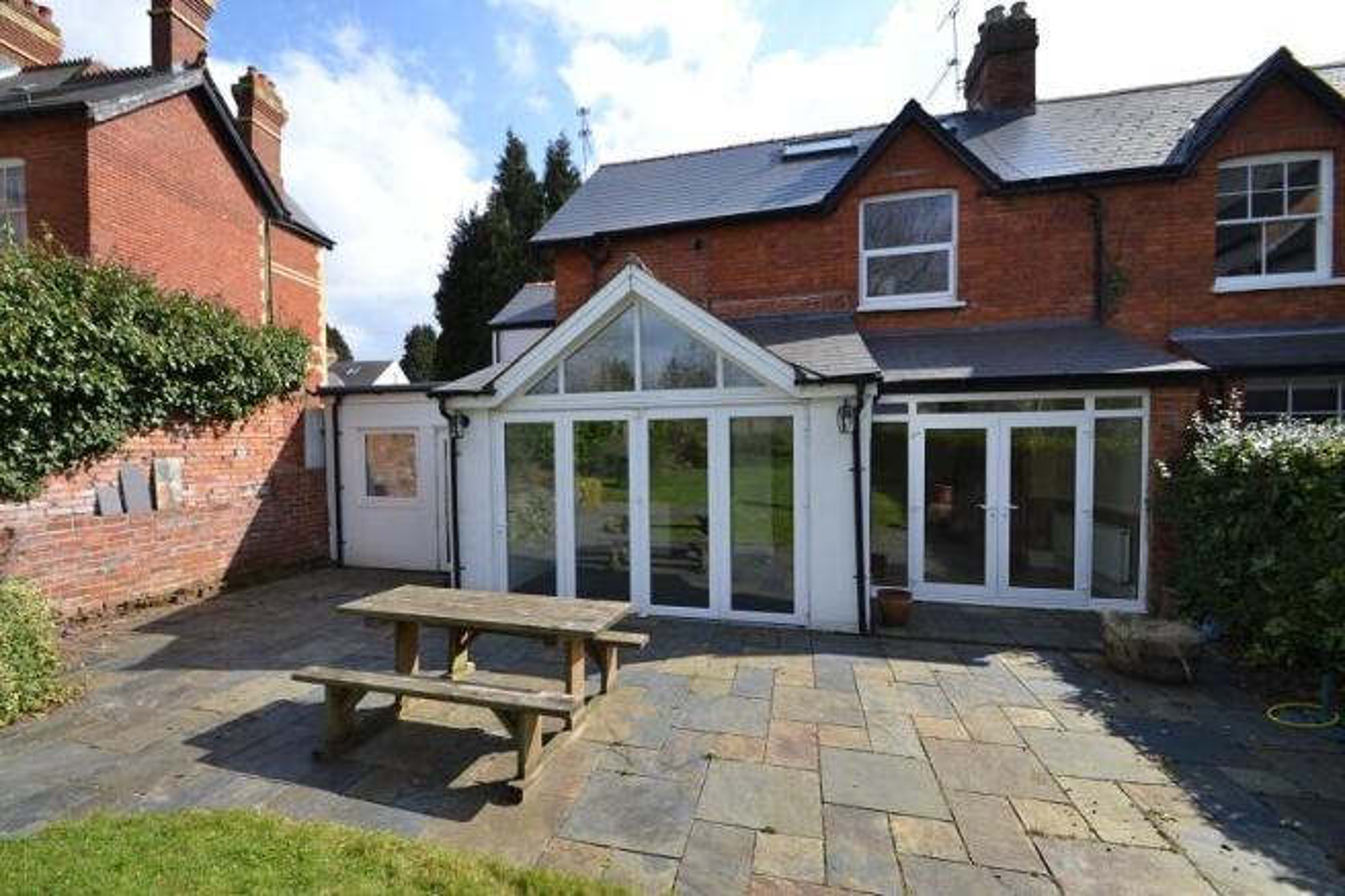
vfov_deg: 77.3
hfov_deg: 100.4
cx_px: 672
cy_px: 448
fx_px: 560
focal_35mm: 15
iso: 100
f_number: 7.1
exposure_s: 1/200
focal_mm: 10
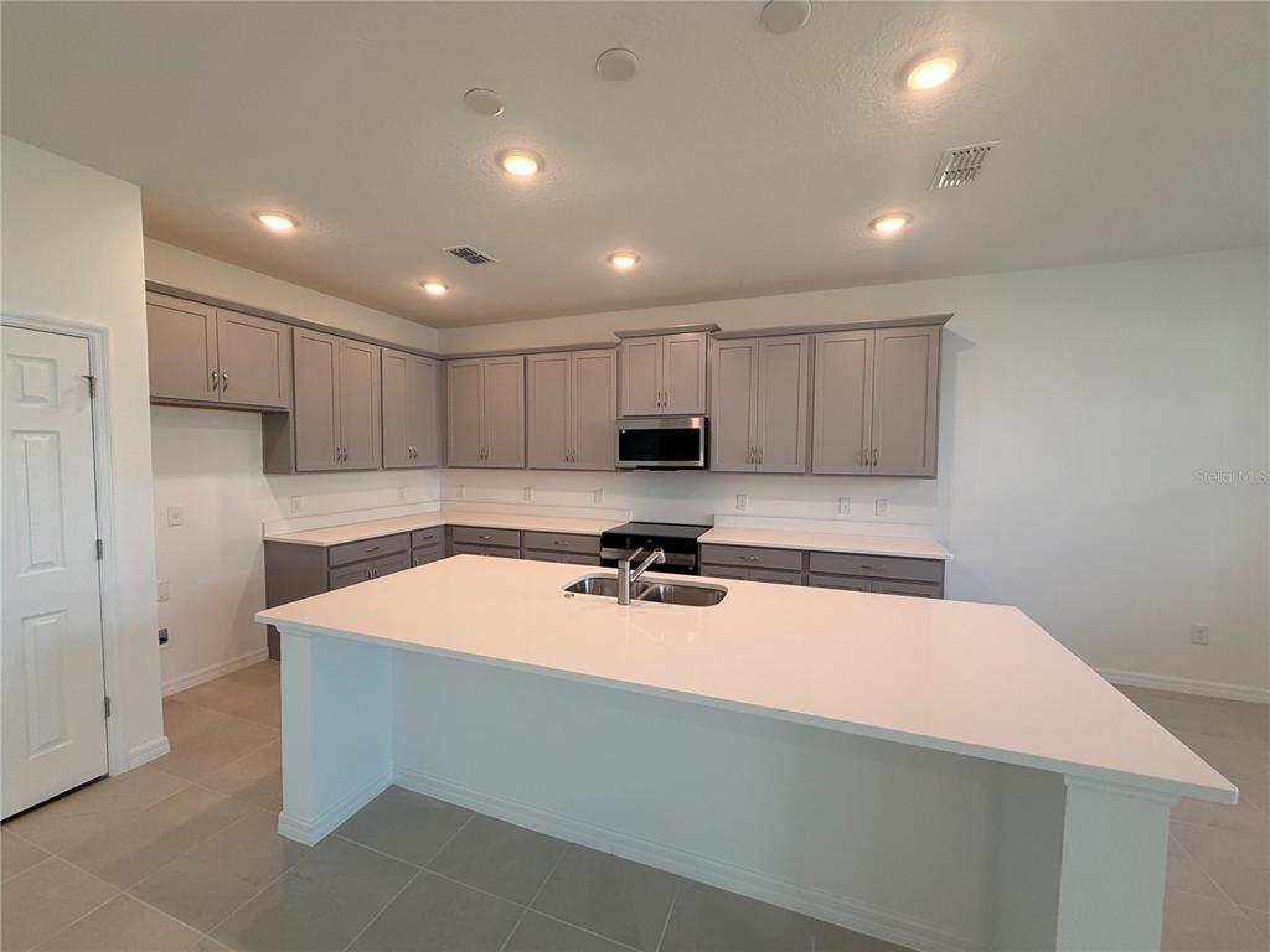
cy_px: 476
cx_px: 635
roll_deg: -0.6
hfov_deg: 102.1
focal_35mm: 14
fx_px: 514
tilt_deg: -3.0
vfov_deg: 85.7
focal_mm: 2.22
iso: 160
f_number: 2.2
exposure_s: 1/120
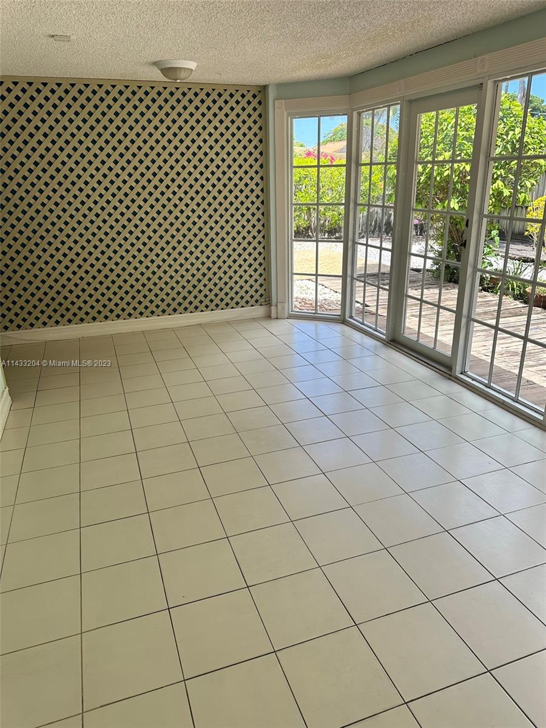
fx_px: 505
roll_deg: +1.7
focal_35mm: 24
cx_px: 273
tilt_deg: -18.3
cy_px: 364
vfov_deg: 71.6
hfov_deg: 56.8
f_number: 1.78
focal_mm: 6.86
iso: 80
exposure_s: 1/393
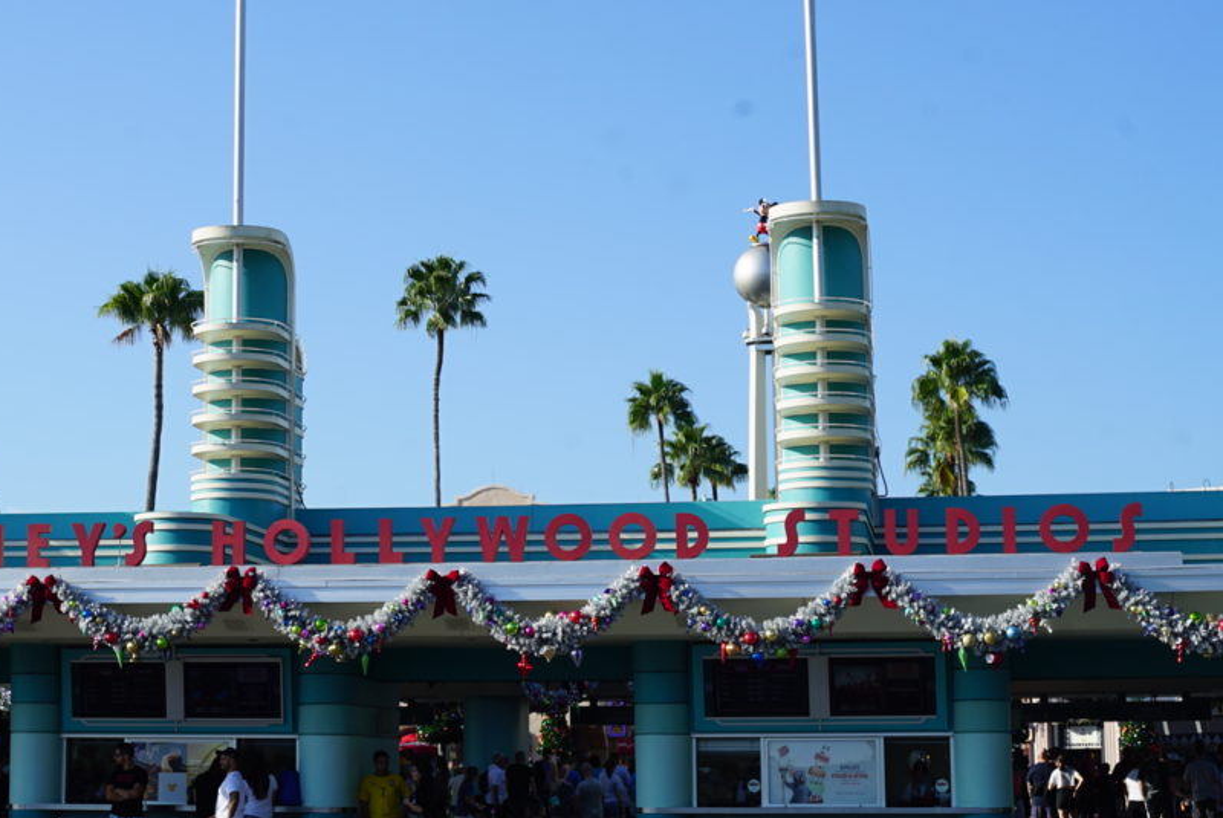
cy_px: 222
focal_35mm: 75
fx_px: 2550
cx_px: 381
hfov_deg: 26.8
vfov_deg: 18.1
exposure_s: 1/160
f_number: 10
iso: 100
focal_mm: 50
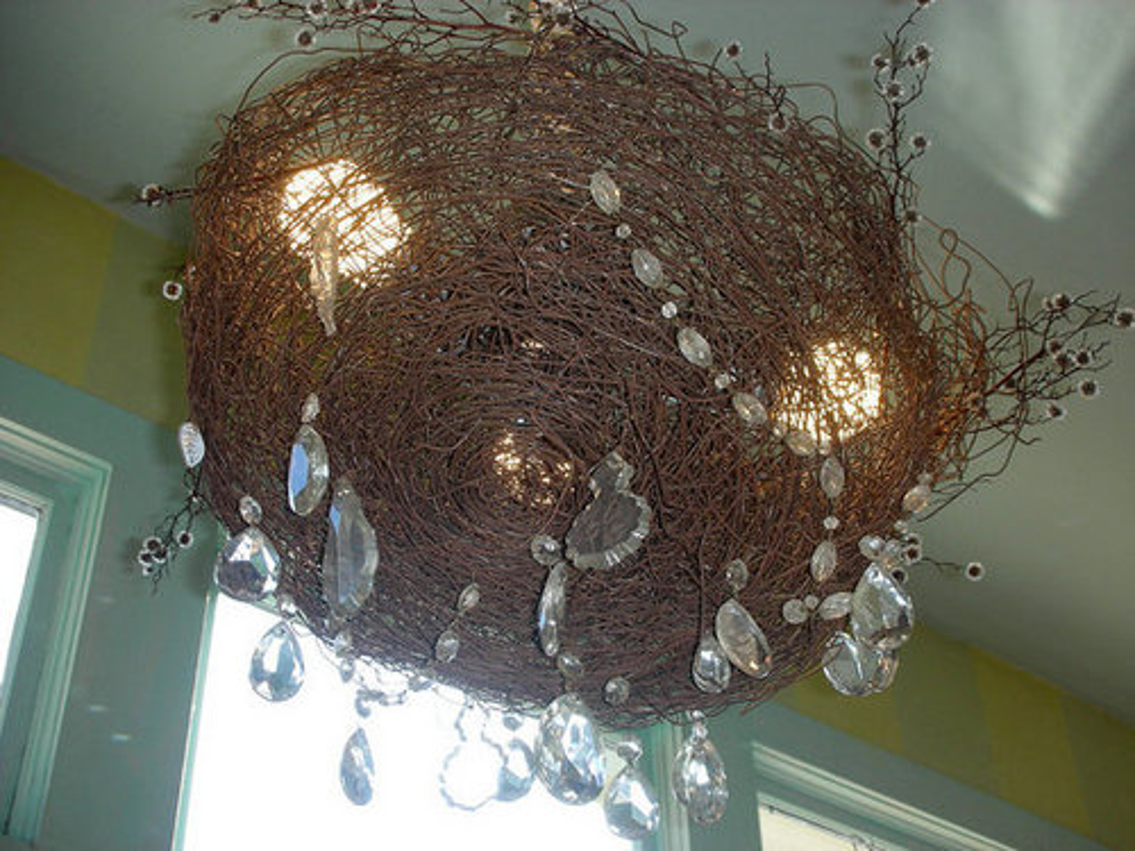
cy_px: 426
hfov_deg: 36.2
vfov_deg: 27.5
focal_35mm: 53
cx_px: 568
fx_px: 1738
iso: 54
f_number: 3.7
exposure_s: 1/60.1
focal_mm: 8.8
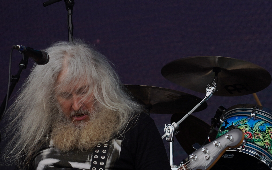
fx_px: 1935
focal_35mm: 261
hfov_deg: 8.0
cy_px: 71
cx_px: 53
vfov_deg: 5.0
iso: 100
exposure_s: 1/250
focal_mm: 105
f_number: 5.6
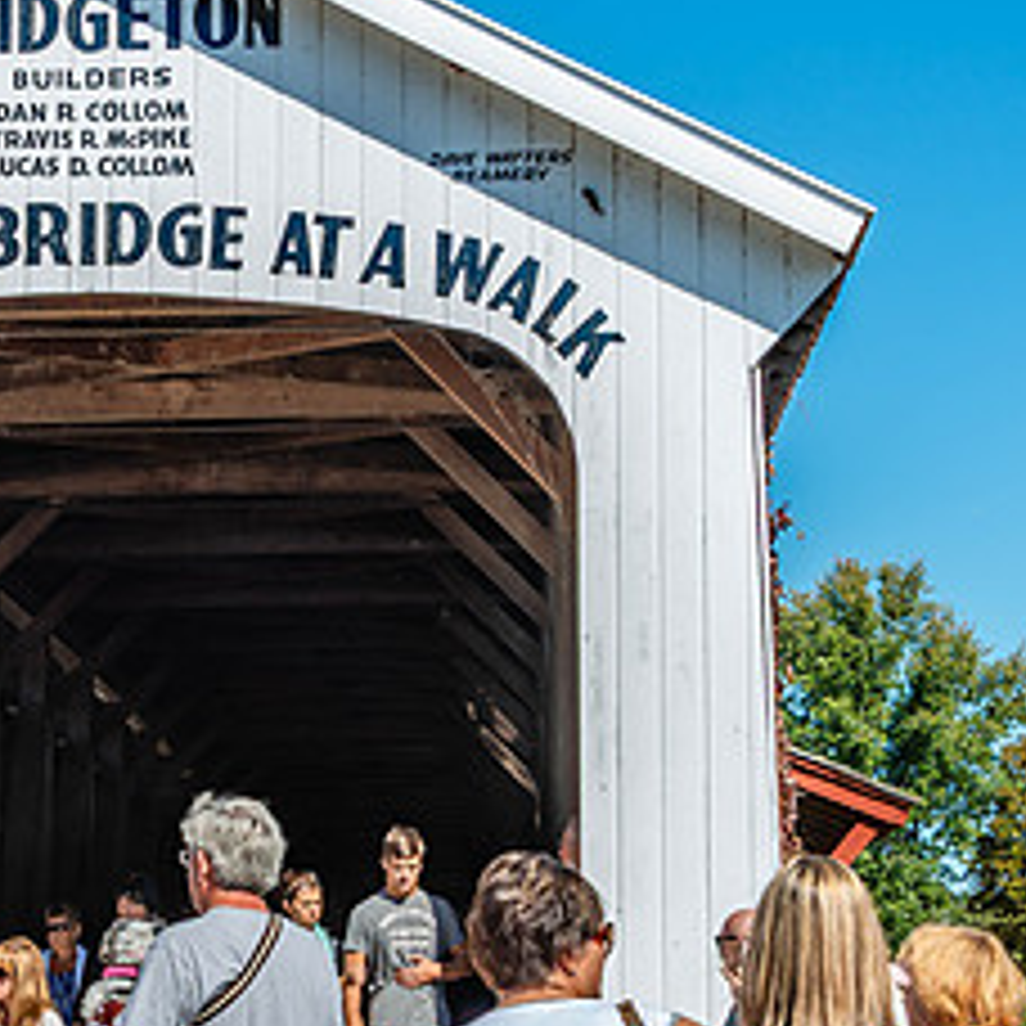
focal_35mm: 104
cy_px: 623
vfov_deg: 16.7
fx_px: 3487
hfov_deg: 16.6
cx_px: 189
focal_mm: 48
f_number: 9
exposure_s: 1/160
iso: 100
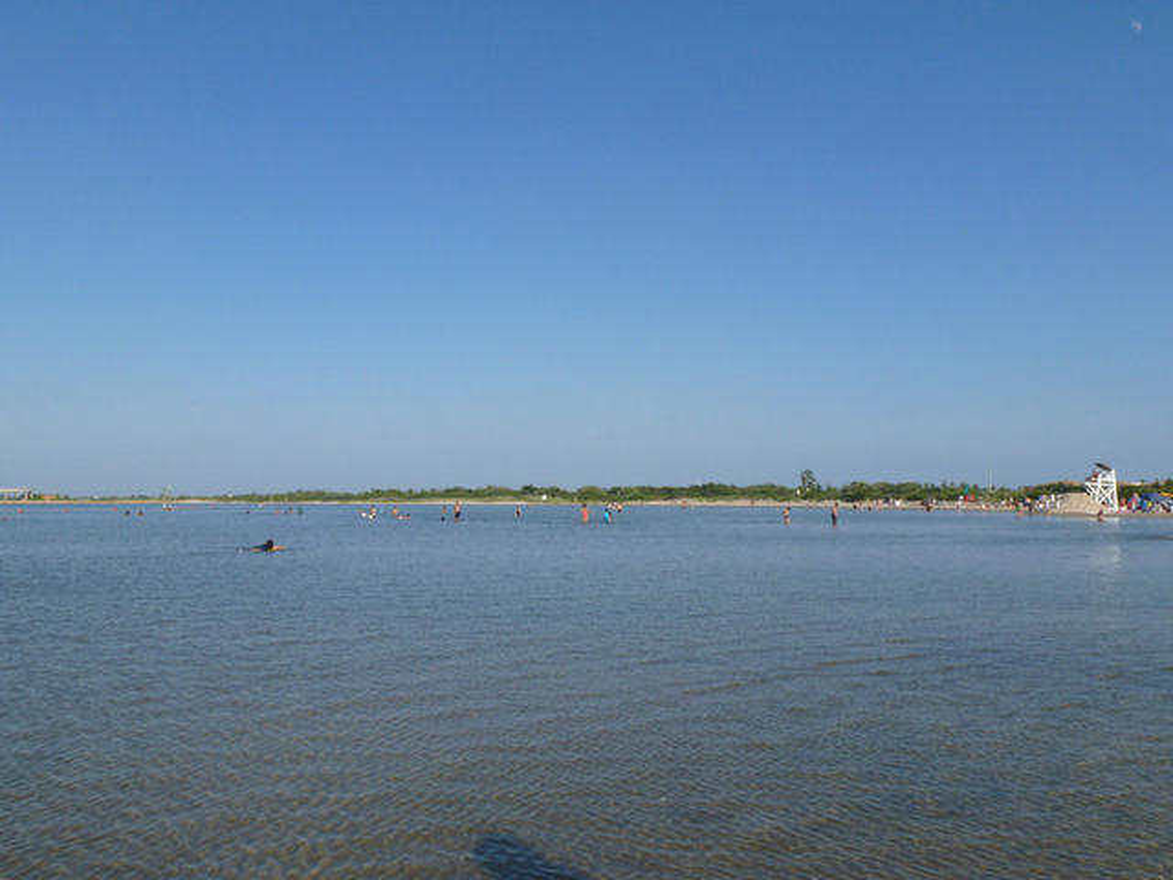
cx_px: 586
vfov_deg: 53.1
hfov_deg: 67.3
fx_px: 881
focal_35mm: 26
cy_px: 440
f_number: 5
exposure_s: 1/640
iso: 100
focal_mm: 4.7
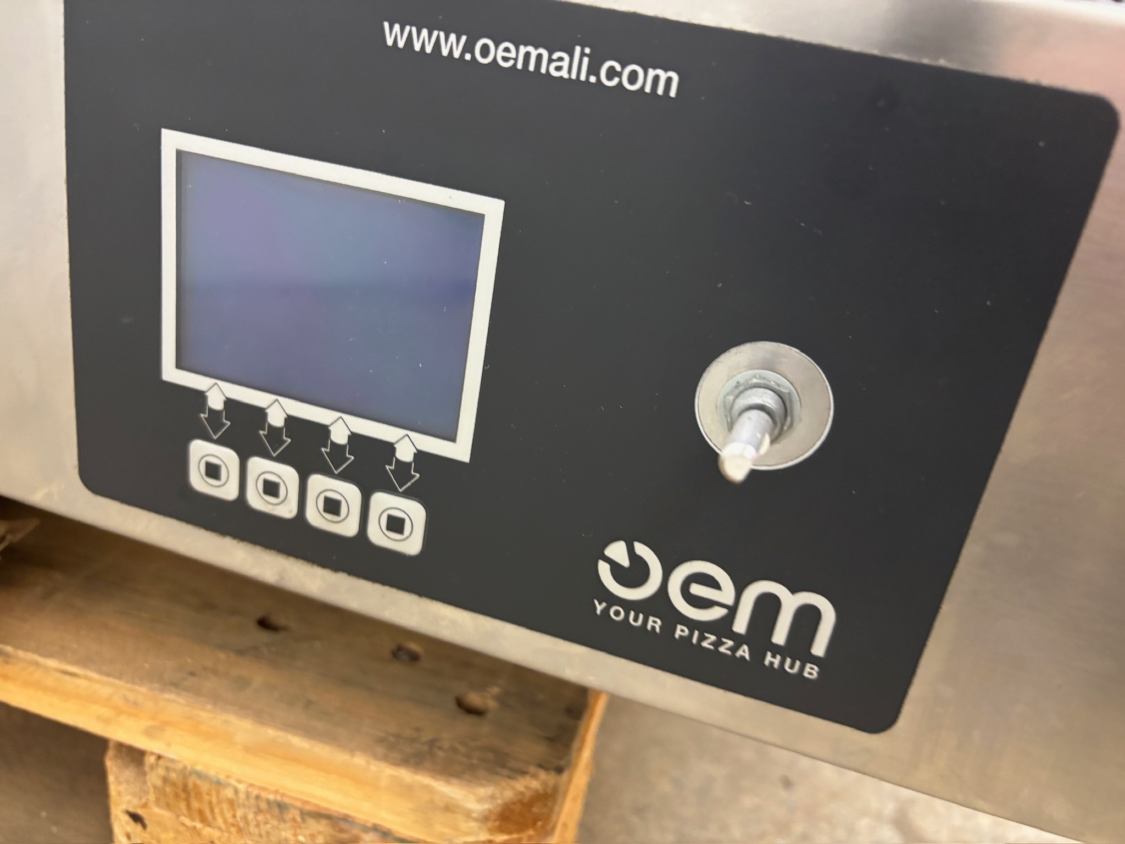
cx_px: 562
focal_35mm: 26
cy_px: 422
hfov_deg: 67.3
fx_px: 845
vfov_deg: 53.1
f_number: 1.6
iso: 500
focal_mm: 5.96
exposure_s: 1/33
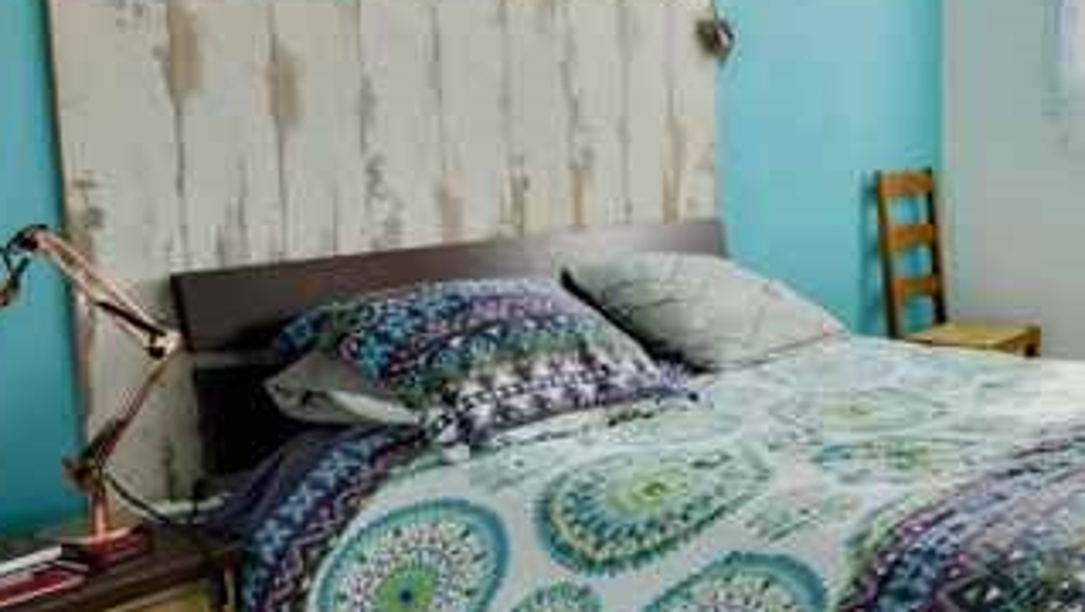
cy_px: 260
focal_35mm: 42
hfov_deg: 41.7
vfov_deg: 28.4
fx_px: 1209
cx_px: 1095
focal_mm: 16
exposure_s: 1/1600
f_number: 8
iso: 800
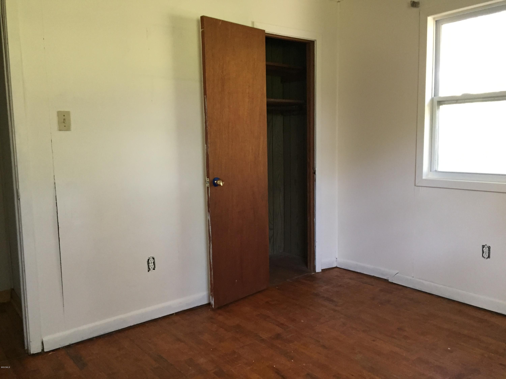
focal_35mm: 29
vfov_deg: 48.2
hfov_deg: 61.7
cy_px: 190
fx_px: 424
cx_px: 253
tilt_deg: -7.0
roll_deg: +0.8
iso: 250
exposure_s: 1/20
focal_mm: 4.15
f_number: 2.2
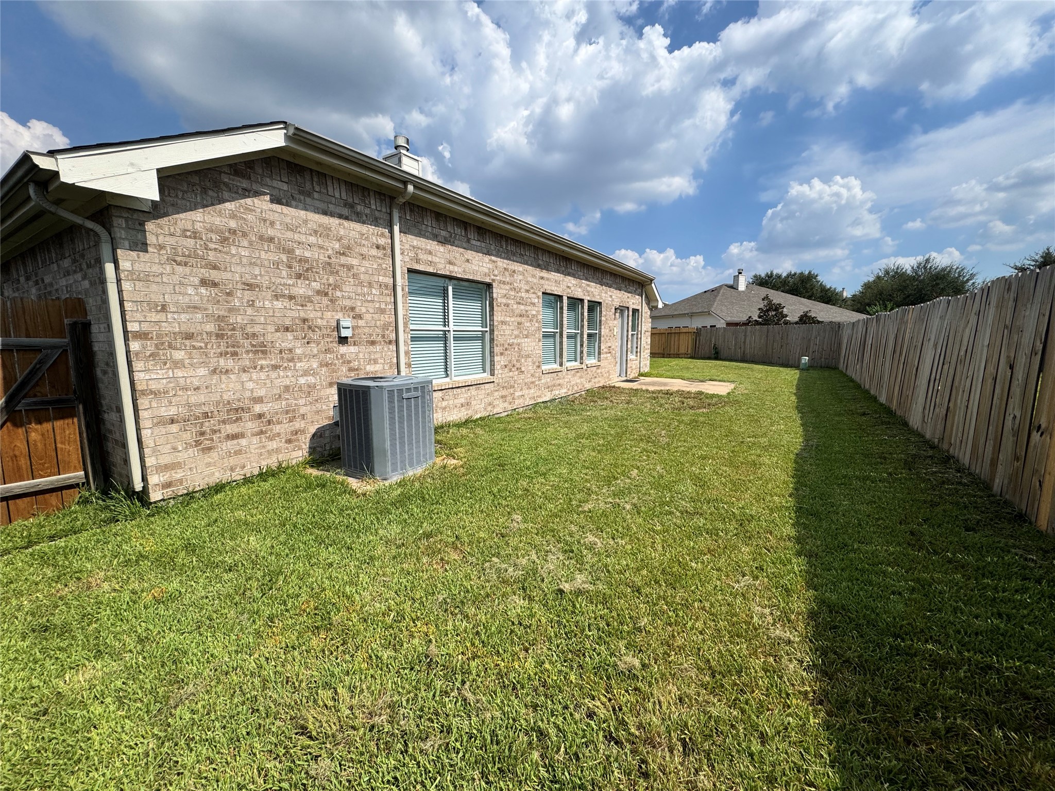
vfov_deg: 85.7
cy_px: 396
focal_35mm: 14
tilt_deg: -8.1
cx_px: 528
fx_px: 427
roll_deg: -0.1
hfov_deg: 102.1
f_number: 2.2
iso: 50
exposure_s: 1/2874
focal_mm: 2.22
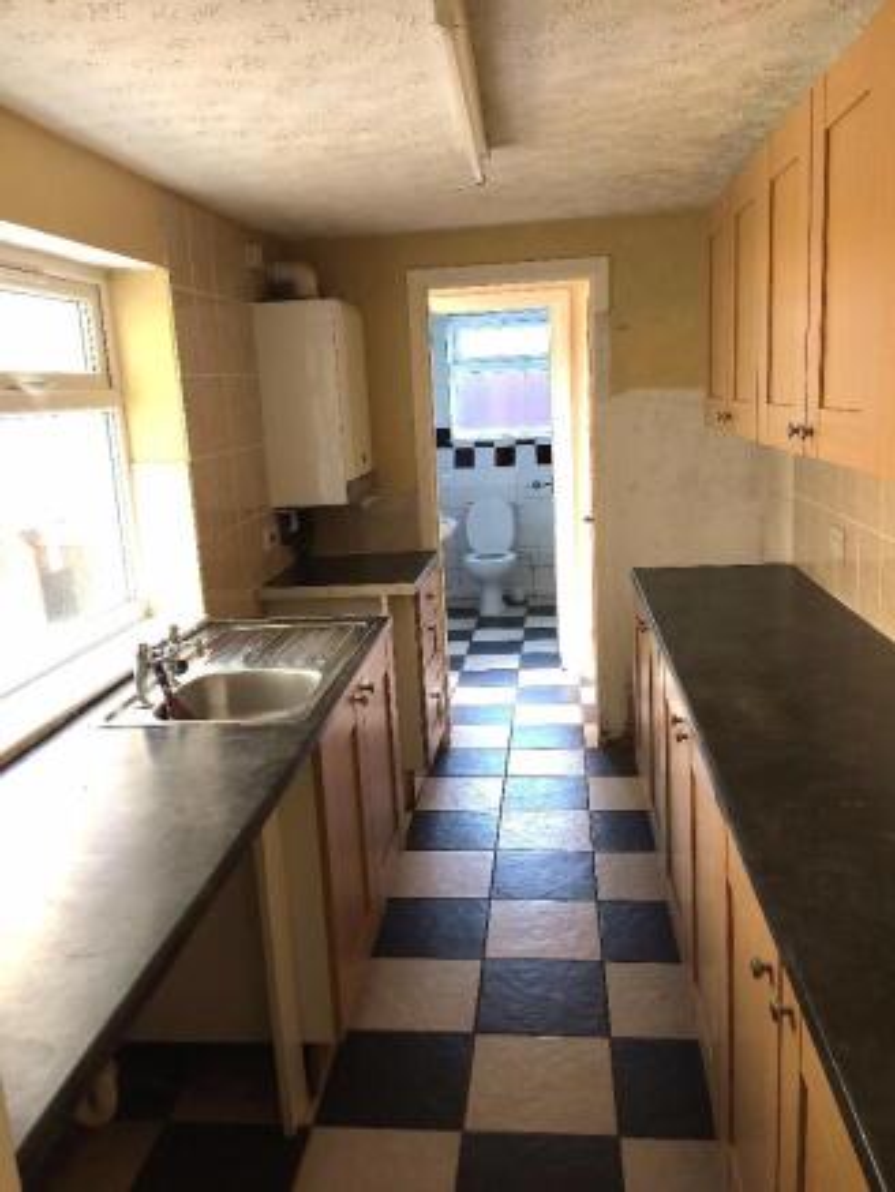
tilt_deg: -11.9
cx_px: 448
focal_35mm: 29
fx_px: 999
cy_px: 596
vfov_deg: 61.6
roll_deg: +3.6
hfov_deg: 48.2
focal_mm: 4.15
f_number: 2.2
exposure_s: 1/33
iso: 40
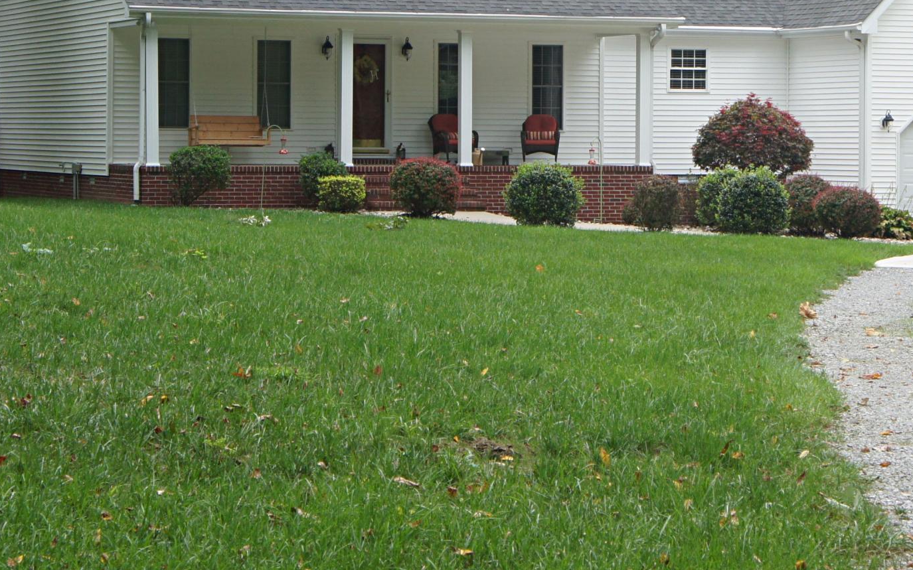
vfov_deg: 10.9
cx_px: 622
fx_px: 2985
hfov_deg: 17.3
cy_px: 129
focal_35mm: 120
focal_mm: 36
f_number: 5.6
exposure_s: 1/125
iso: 200
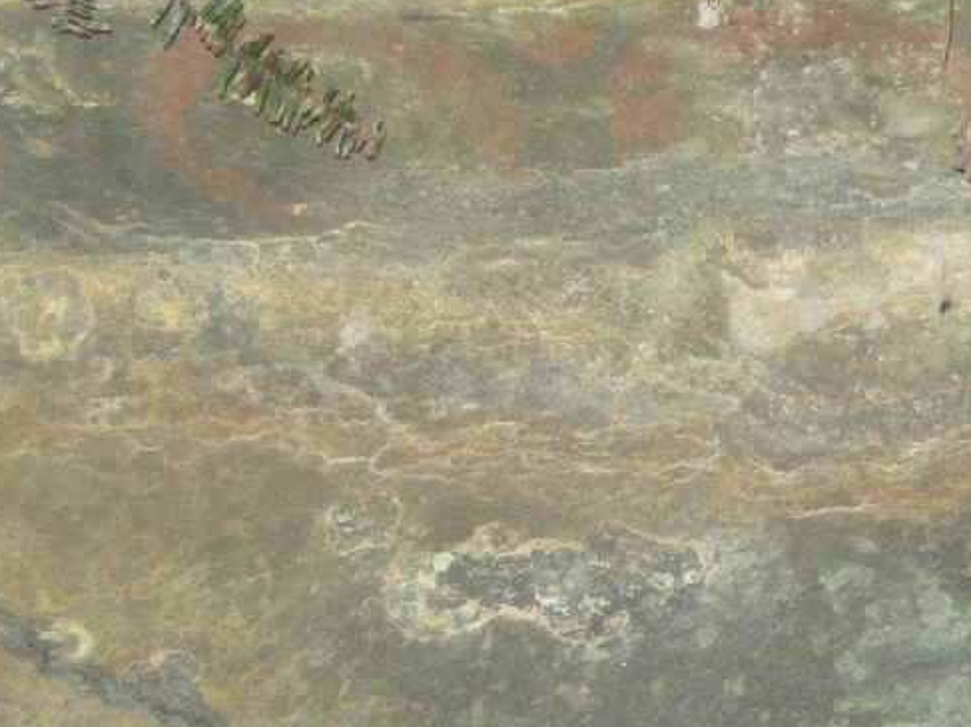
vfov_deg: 8.1
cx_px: 754
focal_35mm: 183
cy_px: 424
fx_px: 5132
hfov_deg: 10.8
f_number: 4.3
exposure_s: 1/60
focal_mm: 18.6
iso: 665
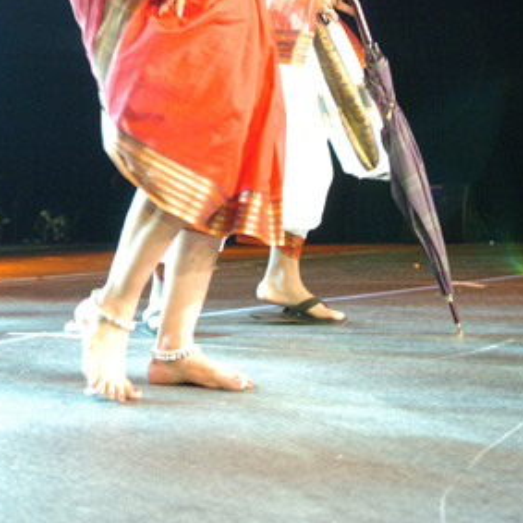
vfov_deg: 23.5
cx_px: 191
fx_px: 1197
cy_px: -13
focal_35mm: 70
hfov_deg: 24.6
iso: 800
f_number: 2.8
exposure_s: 1/100
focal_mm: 26
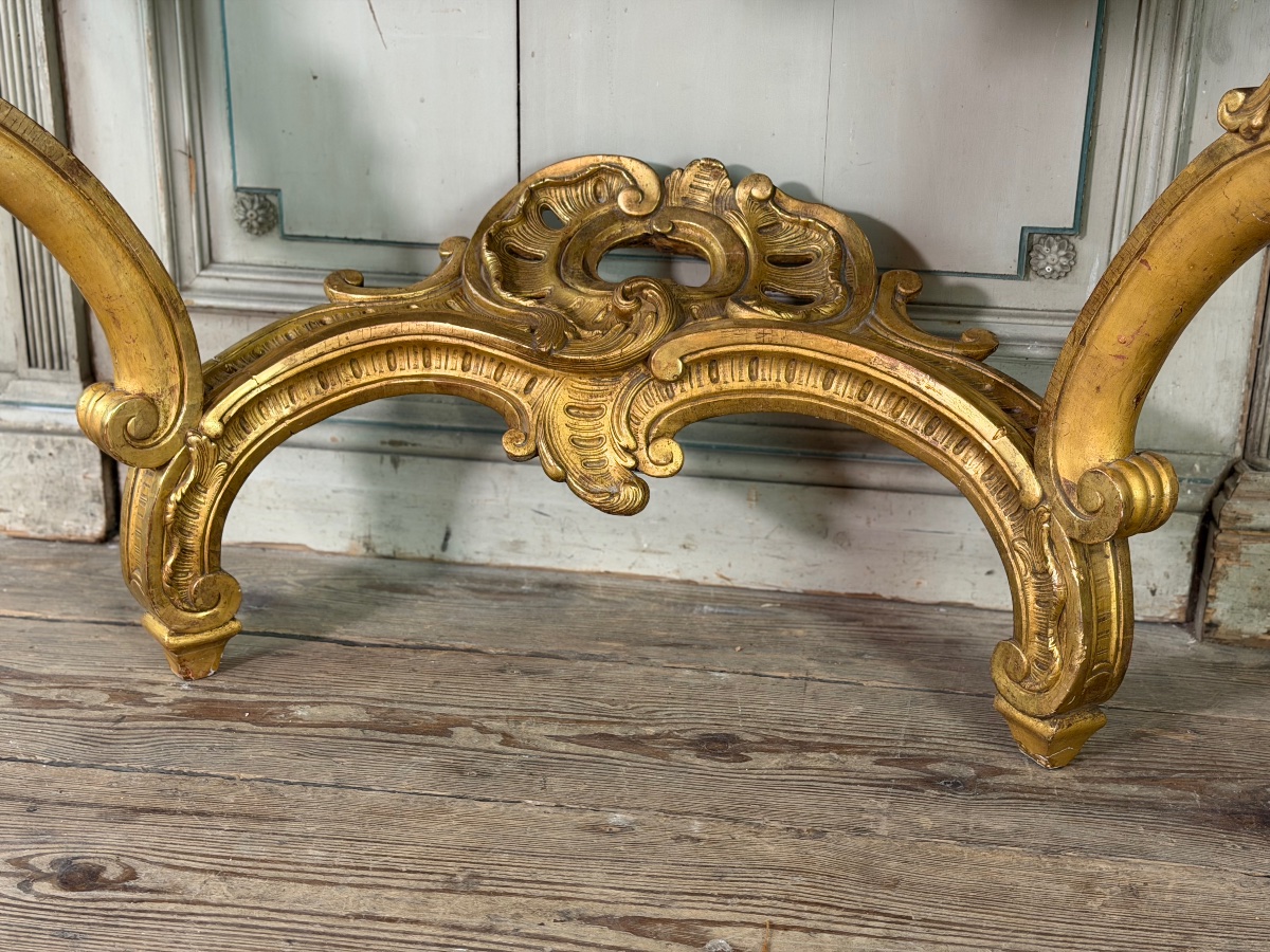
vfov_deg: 30.3
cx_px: 635
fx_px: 1761
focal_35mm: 48
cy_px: 476
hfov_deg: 39.7
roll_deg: -0.5
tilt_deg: -19.8
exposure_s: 1/50
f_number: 1.78
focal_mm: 6.76
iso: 200
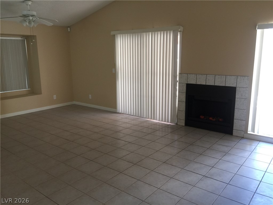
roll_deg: +0.9
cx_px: 136
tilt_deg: -10.5
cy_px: 102
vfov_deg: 48.2
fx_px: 229
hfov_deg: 61.7
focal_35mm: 29
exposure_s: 1/15
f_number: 2.2
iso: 40
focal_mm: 4.15
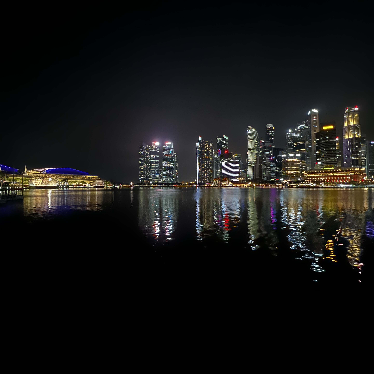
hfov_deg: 87.3
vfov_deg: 87.4
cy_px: 181
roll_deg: +0.2
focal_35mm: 16
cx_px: 175
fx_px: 196
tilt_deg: +1.3
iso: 1250
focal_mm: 1.57
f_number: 1.8
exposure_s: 1/14
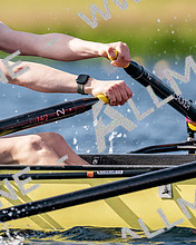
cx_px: -3
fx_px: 7193
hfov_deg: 1.6
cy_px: 47
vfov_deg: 2.0
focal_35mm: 992
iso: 250
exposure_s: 1/2500
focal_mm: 400
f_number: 4.5
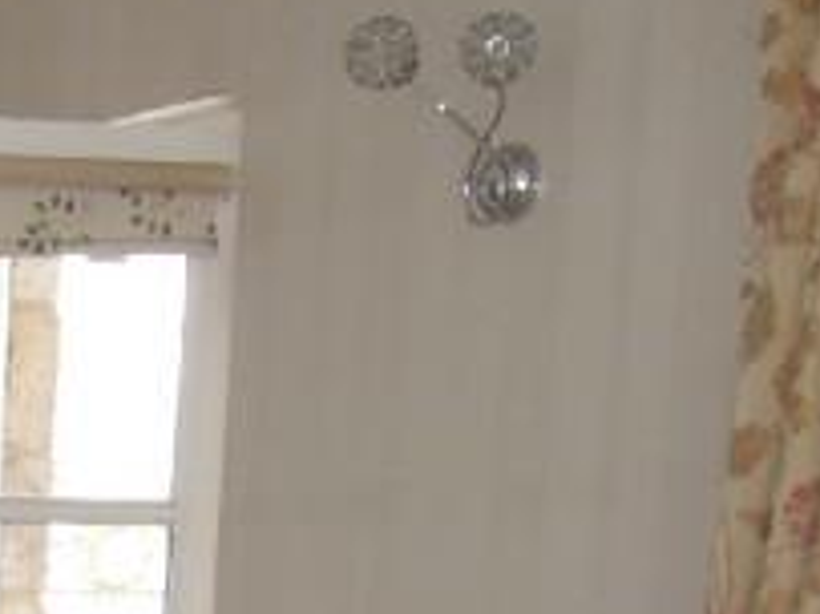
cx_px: -945
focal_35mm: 121
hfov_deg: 13.4
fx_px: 2865
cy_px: 978
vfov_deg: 11.6
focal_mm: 4.3
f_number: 2.8
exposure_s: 1/40
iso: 160
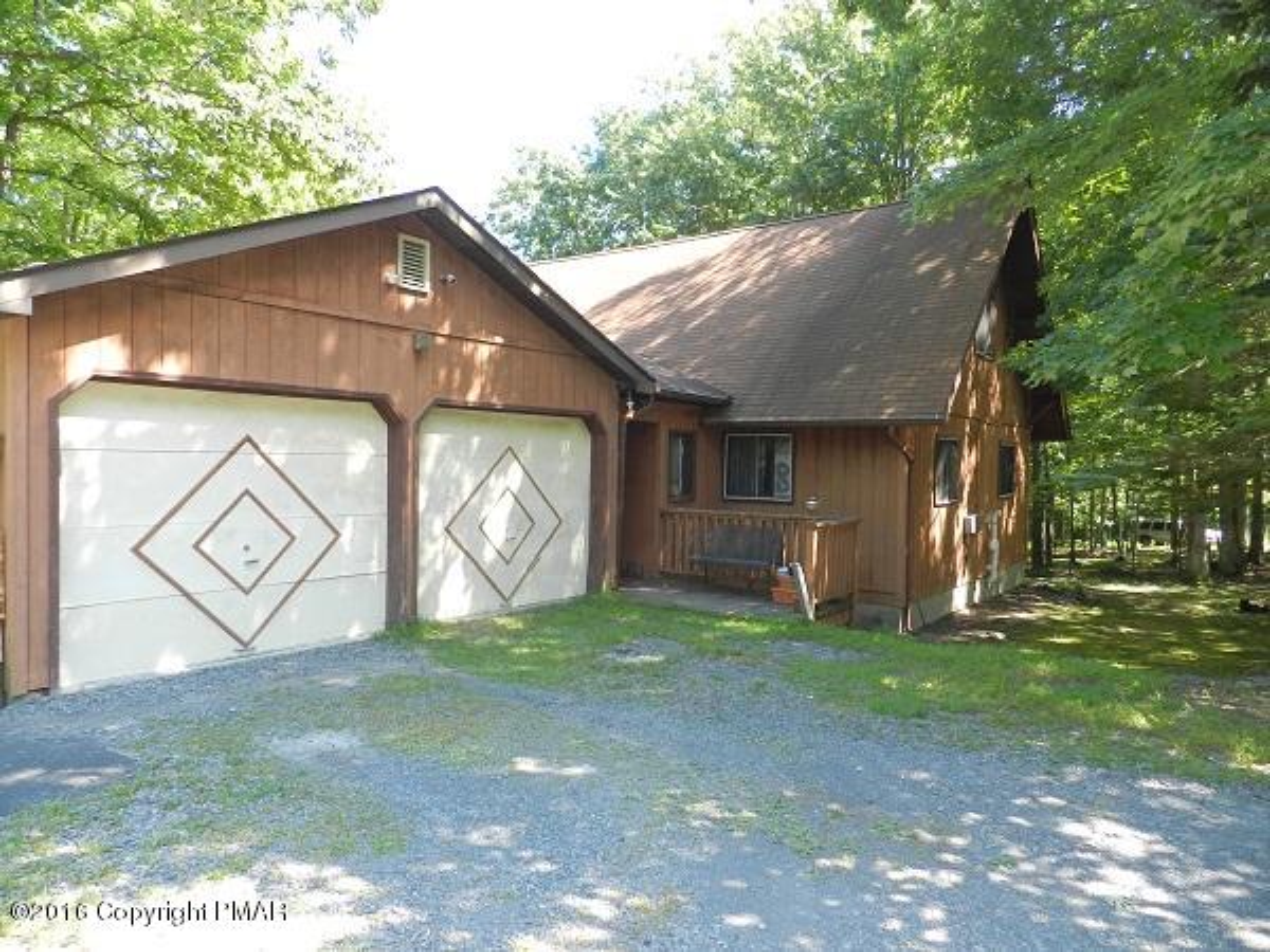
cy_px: 476
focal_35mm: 23
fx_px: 844
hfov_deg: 73.9
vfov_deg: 58.9
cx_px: 635
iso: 160
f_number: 3.4
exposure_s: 1/100
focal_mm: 4
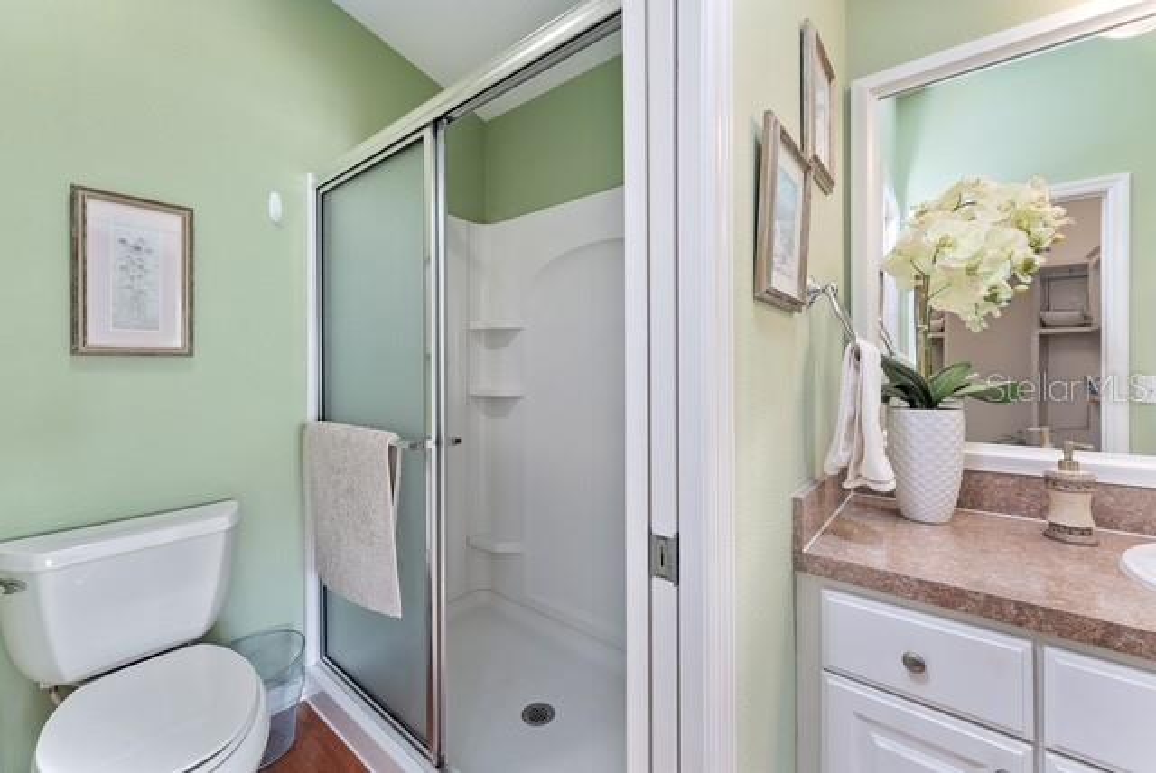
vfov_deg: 81.3
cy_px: 386
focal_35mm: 14
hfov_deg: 104.2
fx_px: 450
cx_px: 578
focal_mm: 14
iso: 250
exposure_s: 1/3
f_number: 7.1
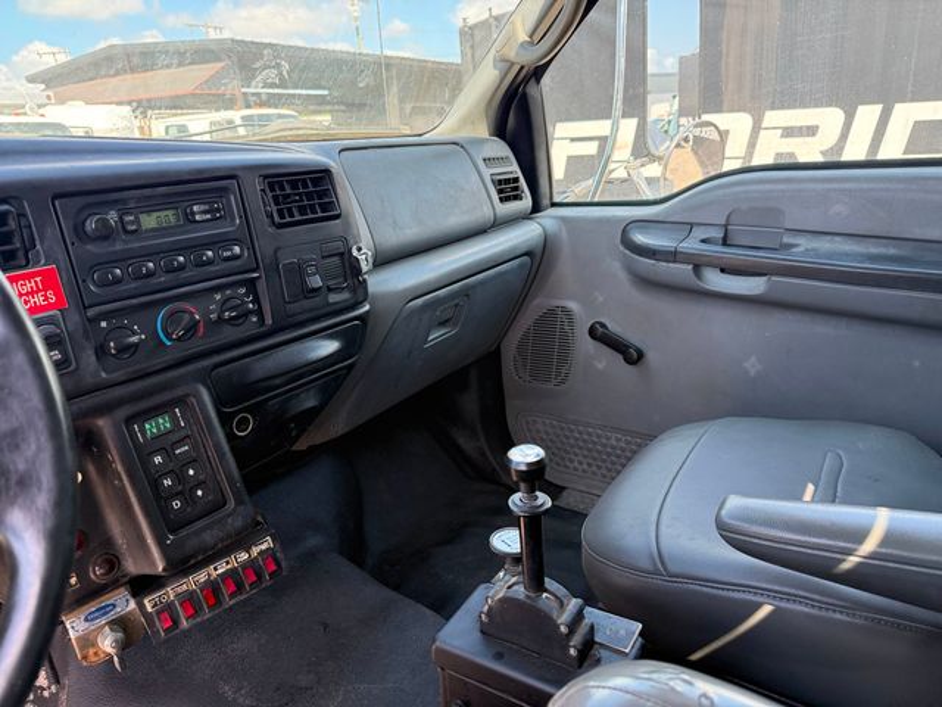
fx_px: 653
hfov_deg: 71.6
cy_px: 354
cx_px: 471
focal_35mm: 24
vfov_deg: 56.8
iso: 100
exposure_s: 1/248
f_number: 1.78
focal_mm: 6.76
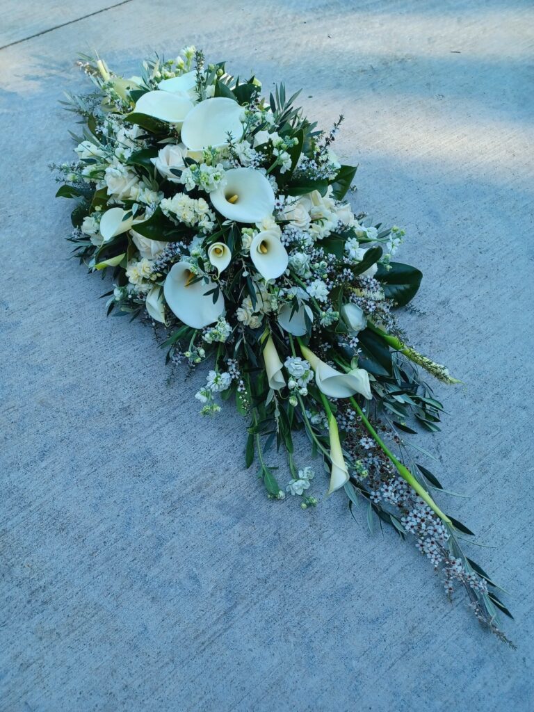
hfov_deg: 54.9
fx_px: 514
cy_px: 356
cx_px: 267
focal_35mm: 25
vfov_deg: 69.4
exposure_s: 1/50
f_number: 1.8
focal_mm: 4.6
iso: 64
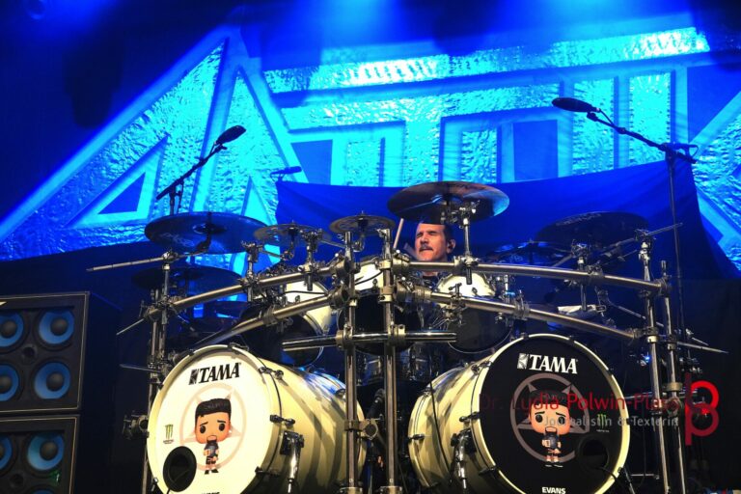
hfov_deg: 35.1
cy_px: 247
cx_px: 370
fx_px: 1173
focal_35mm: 57
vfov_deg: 23.8
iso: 2000
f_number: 4
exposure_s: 1/160
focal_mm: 38
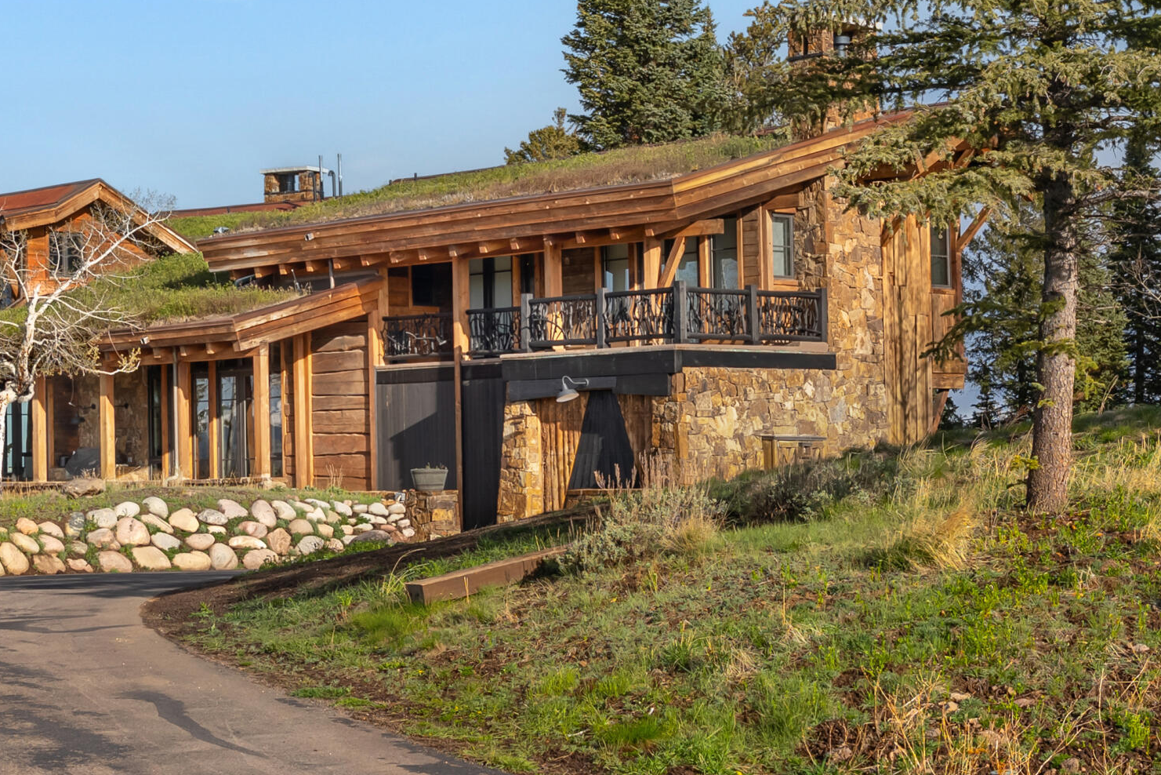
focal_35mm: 77
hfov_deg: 26.2
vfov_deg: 17.7
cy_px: 368
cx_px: 432
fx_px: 2484
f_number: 6.3
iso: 160
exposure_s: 1/640
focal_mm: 38
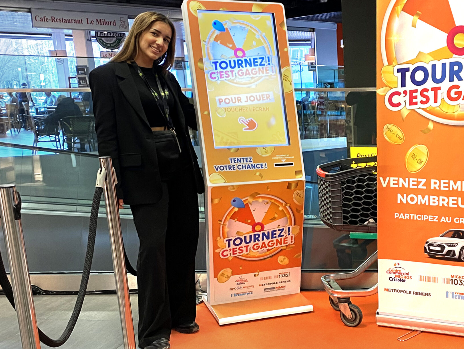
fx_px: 550
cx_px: 365
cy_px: 133
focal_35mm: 41
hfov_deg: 43.8
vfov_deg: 35.0
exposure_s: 1/50
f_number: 1.8
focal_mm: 4.25
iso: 125
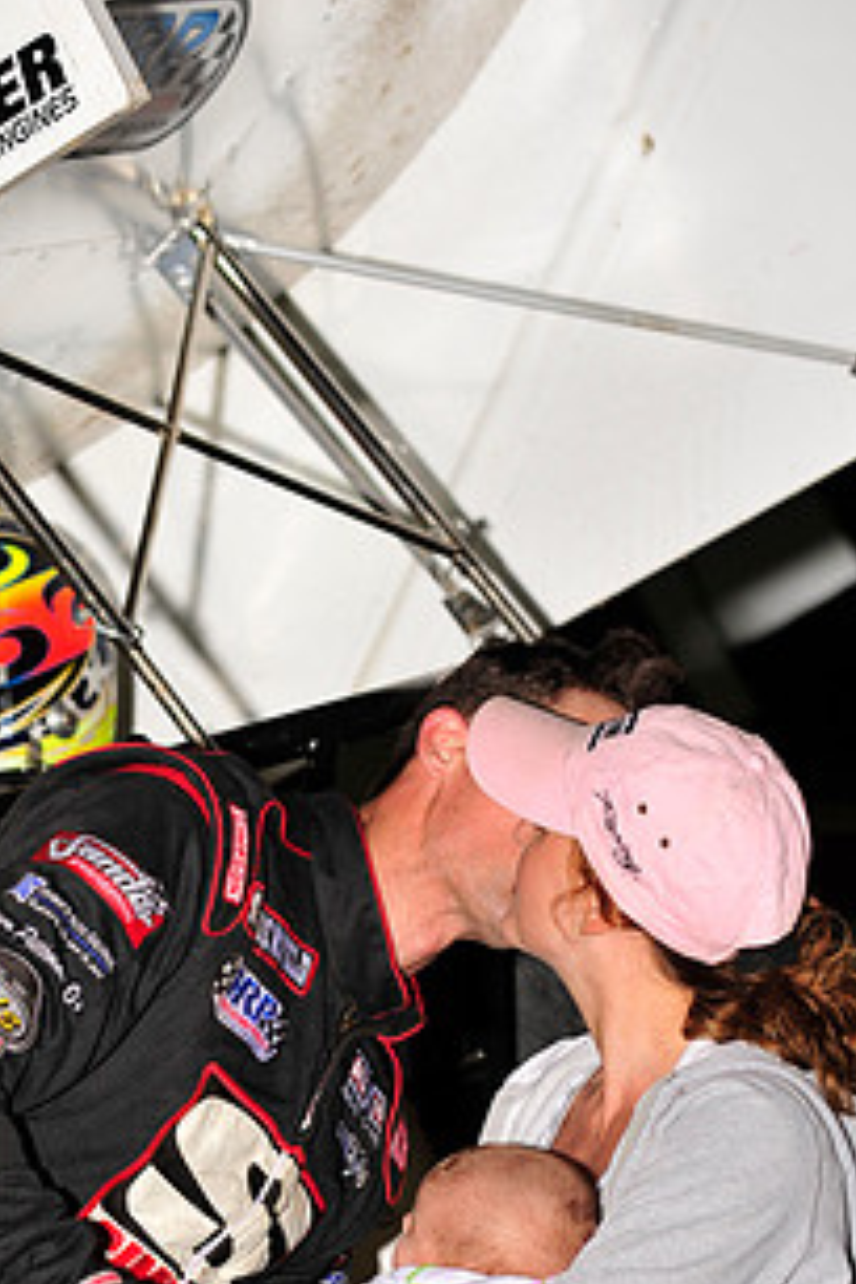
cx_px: 222
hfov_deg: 5.4
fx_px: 9130
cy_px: 1070
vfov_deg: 8.0
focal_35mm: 256
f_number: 5.6
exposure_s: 1/250
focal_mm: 135
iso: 500
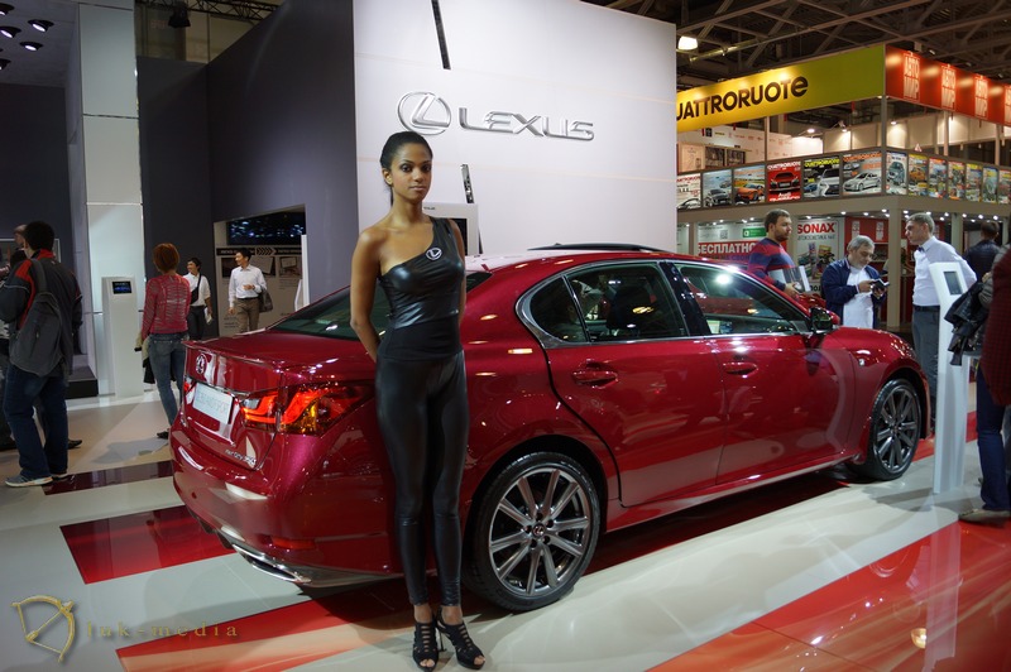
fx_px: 758
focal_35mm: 27
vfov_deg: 47.9
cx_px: 506
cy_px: 336
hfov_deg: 67.4
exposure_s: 1/60
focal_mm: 18
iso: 160
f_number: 4
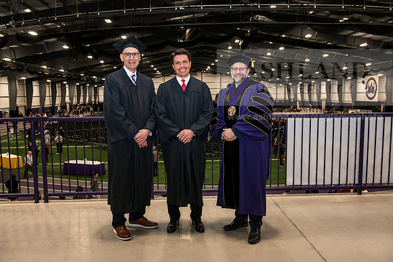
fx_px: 382
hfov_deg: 54.4
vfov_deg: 37.9
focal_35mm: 35
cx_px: 196
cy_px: 131
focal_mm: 35
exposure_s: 1/200
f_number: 4.5
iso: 2500
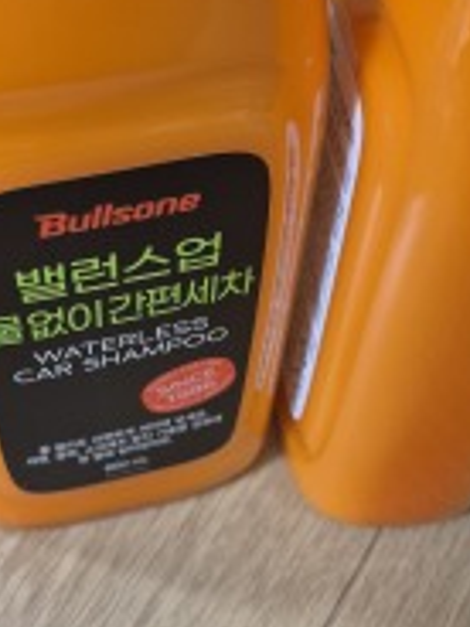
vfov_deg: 41.8
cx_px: 109
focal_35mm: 45
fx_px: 815
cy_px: 235
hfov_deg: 31.5
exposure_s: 1/120
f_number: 1.8
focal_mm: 5.4
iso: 800
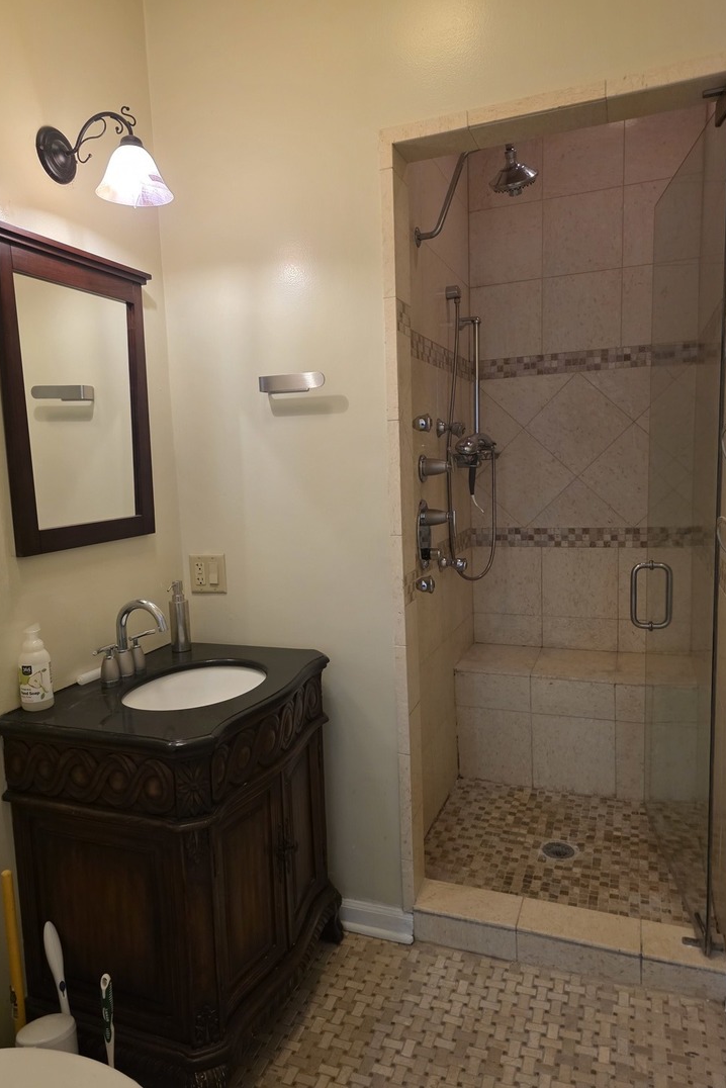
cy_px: 543
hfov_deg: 53.2
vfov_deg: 73.7
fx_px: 725
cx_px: 354
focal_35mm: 24
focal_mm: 6.3
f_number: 1.7
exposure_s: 1/120
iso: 400
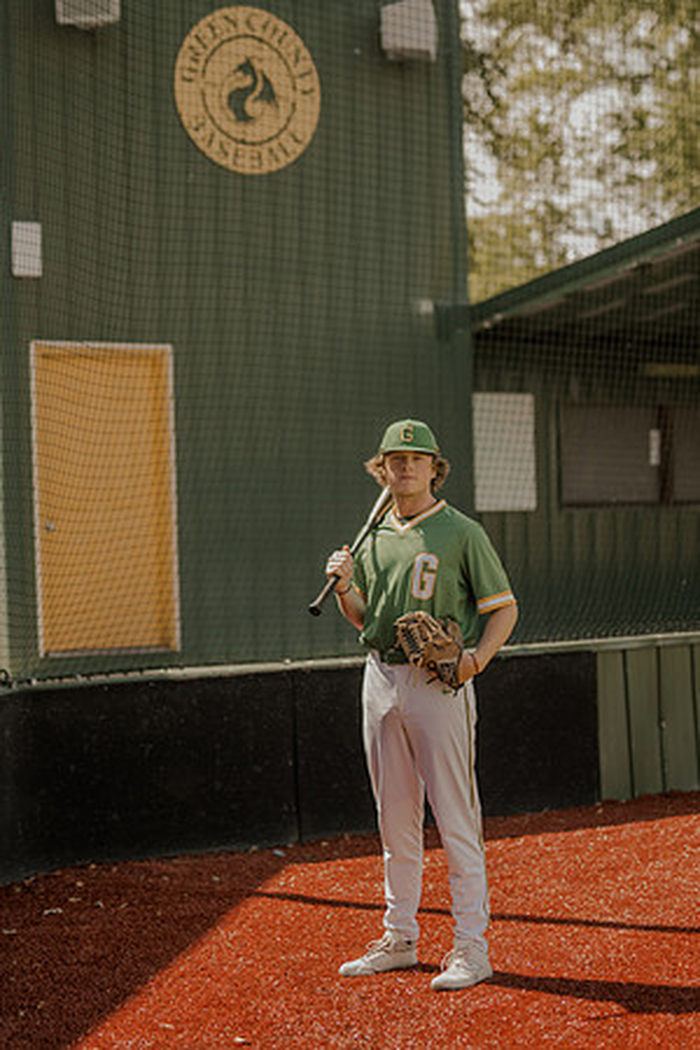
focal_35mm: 75
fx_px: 2187
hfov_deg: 18.2
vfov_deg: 27.0
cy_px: 525
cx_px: 350
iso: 64
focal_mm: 50
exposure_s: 1/800
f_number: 3.5
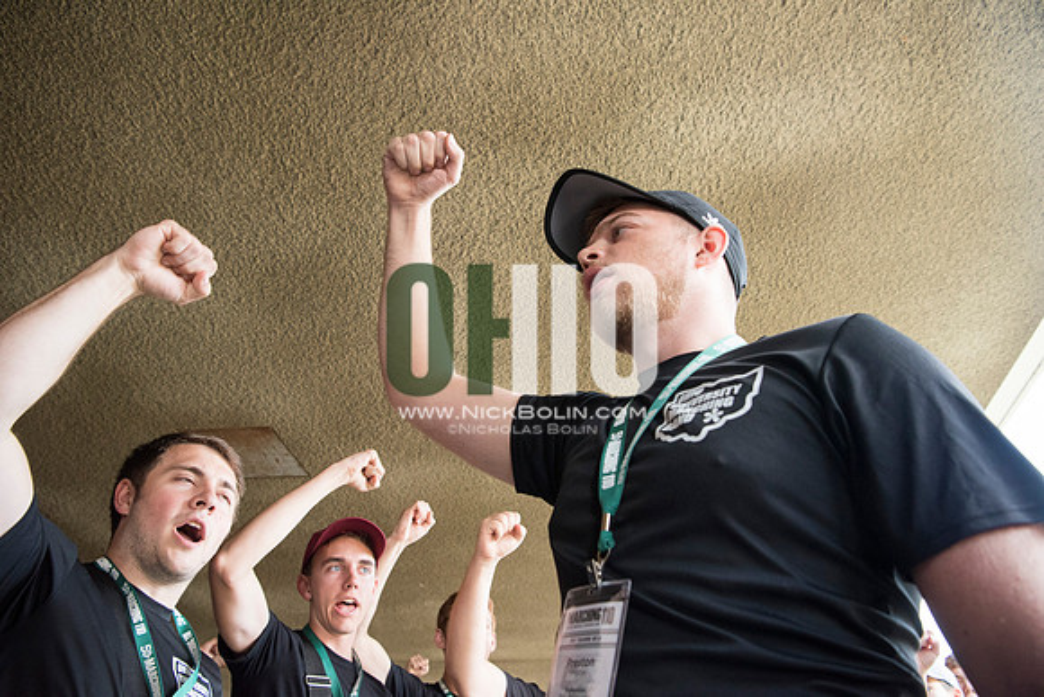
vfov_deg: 53.2
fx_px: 696
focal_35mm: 24
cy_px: 348
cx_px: 522
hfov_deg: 73.7
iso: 2500
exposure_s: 1/320
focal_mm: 24
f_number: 5
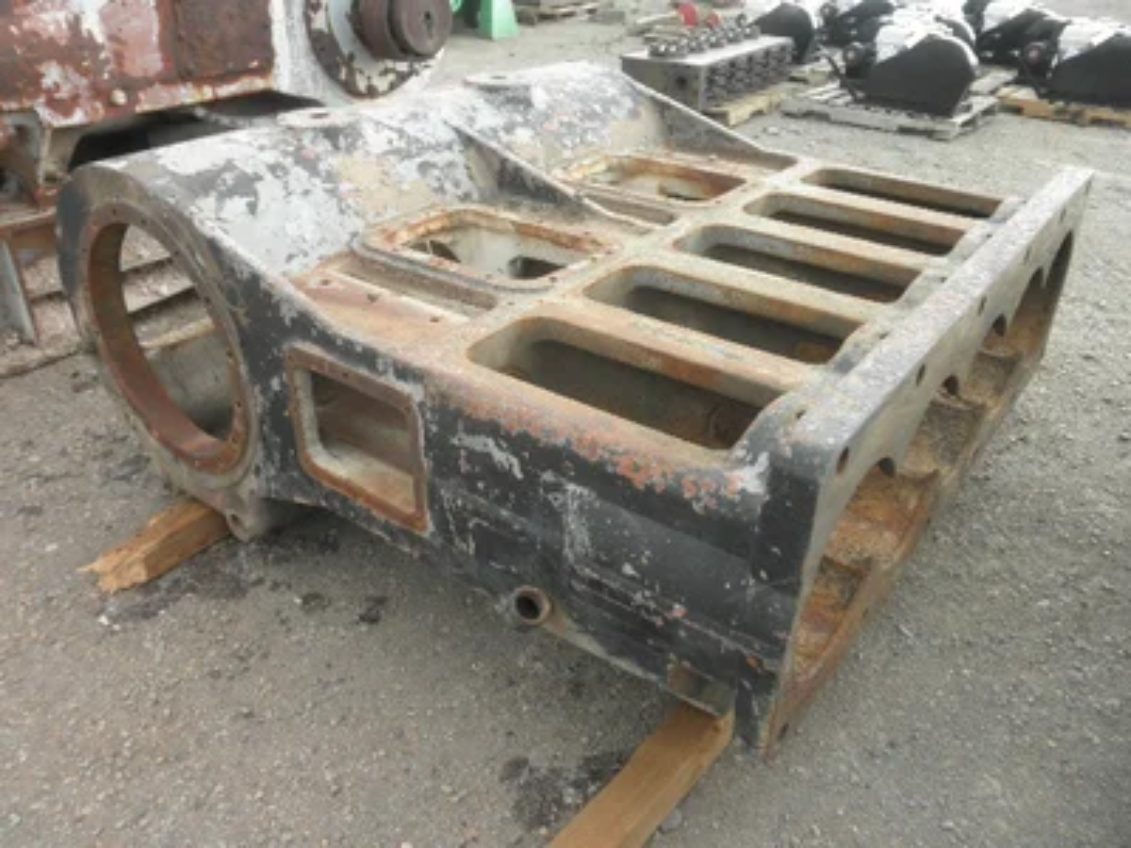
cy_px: 424
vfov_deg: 49.7
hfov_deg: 63.4
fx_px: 915
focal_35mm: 28
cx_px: 566
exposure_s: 1/50
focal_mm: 5
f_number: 3
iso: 64
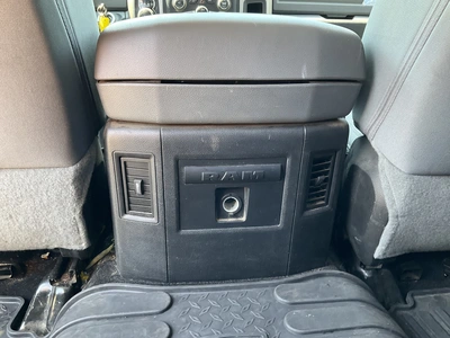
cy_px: 169
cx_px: 225
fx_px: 377
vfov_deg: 48.2
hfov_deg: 61.7
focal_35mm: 29
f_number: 1.8
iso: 125
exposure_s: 1/60
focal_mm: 3
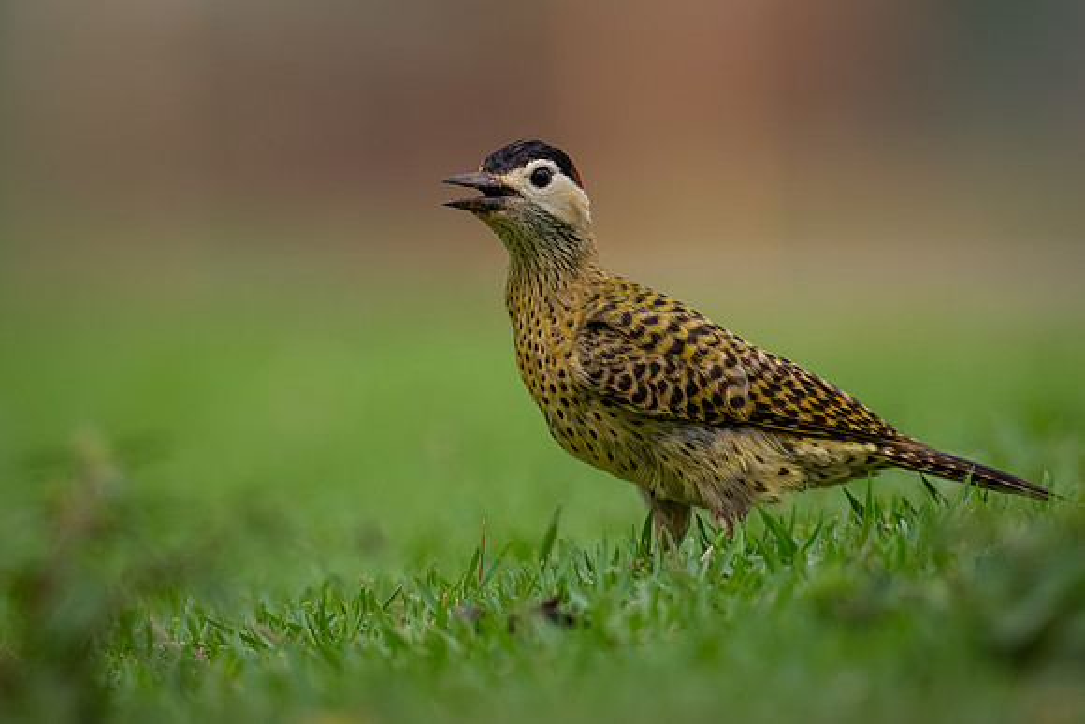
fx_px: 20701
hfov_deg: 3.0
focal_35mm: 687
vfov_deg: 2.0
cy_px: 386
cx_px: 496
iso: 1400
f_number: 6.3
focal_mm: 560
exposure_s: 1/2000
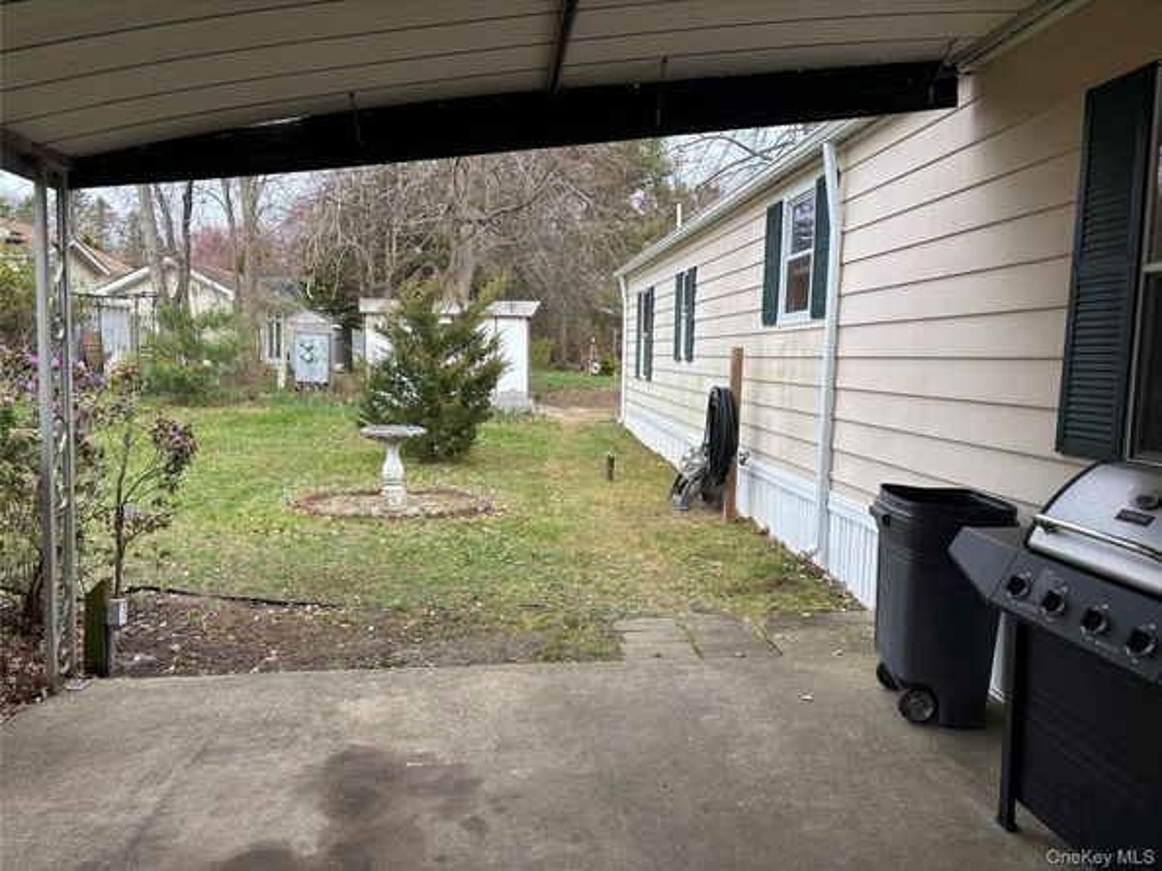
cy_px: 436
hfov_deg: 67.3
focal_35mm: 26
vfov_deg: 53.0
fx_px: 872
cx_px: 581
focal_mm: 5.96
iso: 50
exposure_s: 1/747
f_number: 1.6
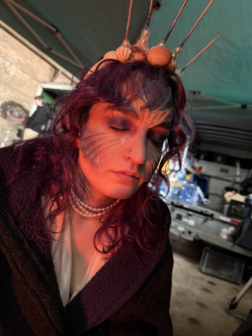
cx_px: 126
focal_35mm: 24
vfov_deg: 71.6
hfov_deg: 56.8
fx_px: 233
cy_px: 168
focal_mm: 6.76
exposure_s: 1/27
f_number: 1.78
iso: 1600
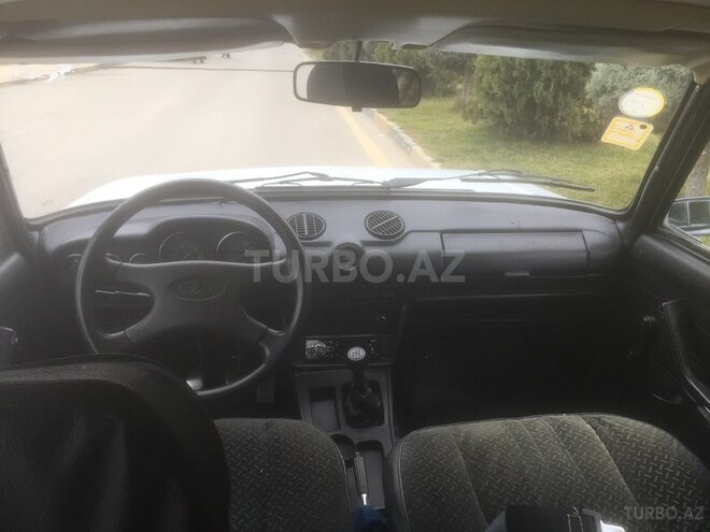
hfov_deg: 61.7
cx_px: 355
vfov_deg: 48.2
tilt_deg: -21.6
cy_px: 266
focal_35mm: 29
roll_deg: -2.2
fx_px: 595
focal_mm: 4.15
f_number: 2.2
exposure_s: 1/100
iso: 50
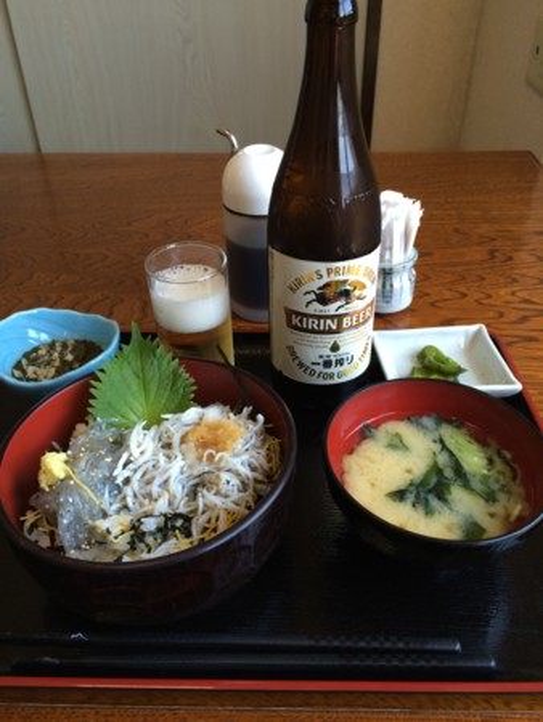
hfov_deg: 46.8
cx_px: 272
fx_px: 627
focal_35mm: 30
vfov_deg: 59.9
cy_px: 361
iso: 40
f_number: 2.2
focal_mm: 4.12
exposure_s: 1/40
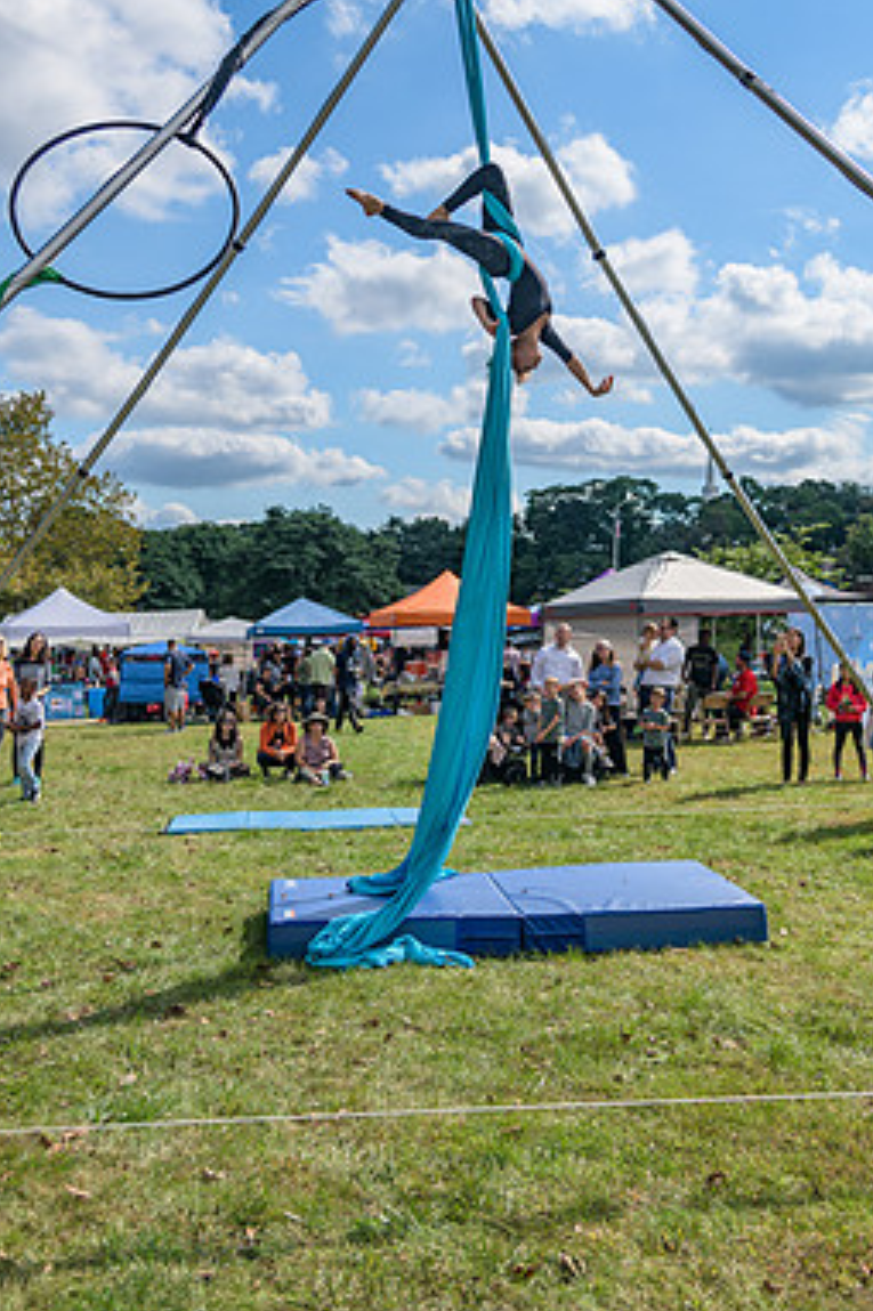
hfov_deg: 33.4
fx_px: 1456
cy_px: 568
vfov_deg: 48.3
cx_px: 404
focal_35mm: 40
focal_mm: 34
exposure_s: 1/500
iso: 64
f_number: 4
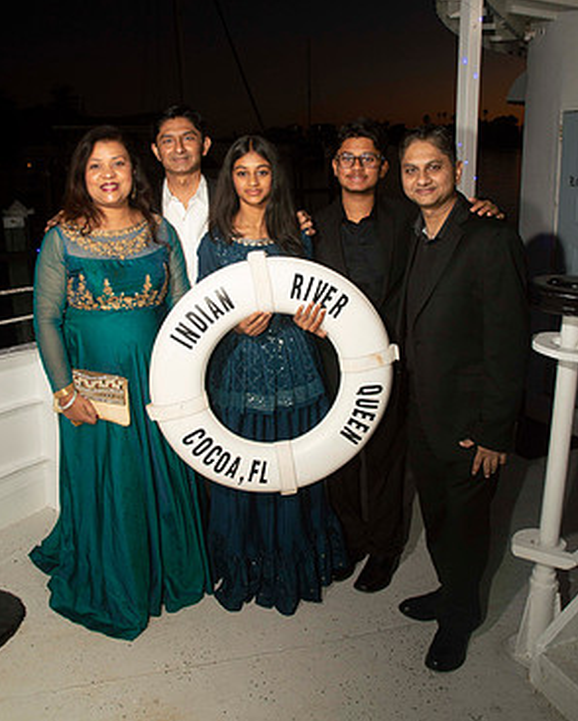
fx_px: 662
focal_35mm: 31
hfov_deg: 47.1
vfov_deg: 57.0
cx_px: 290
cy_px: 316
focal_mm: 18
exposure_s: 1/60
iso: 400
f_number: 8
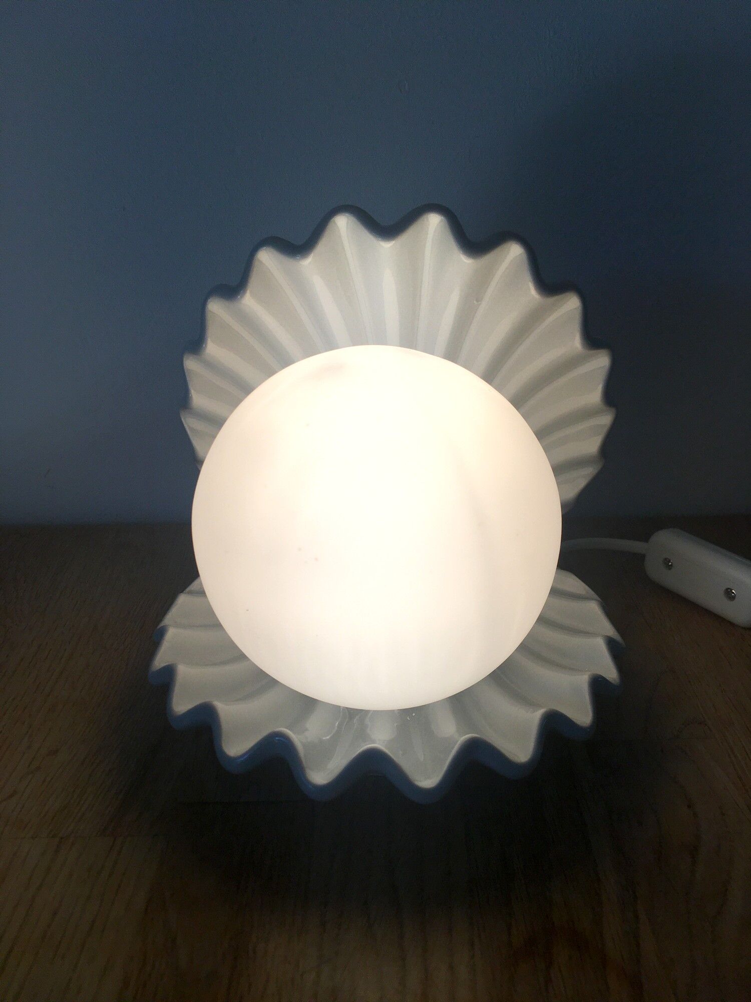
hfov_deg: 48.2
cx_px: 376
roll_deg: +0.9
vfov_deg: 61.7
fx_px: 839
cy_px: 501
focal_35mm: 29
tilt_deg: -20.5
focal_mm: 4.15
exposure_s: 1/437
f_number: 2.2
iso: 25
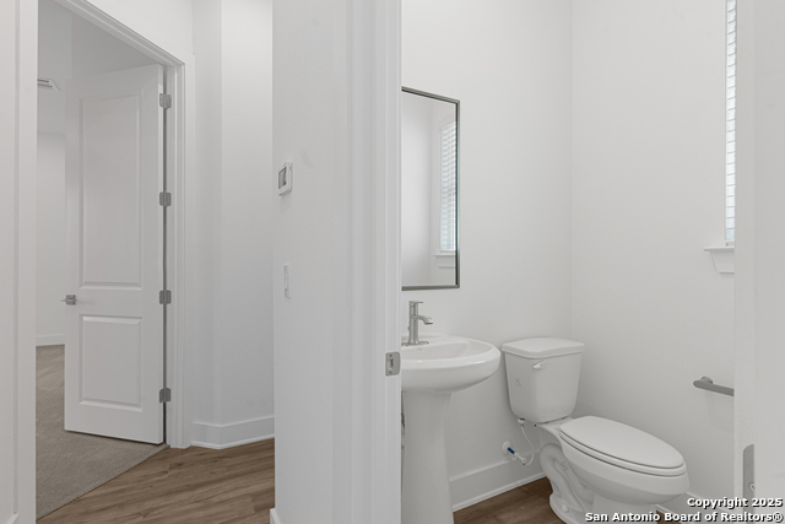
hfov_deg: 93.3
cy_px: 262
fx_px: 371
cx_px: 392
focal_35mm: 17
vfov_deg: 70.5
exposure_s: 1.3
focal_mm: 17
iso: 125
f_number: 9
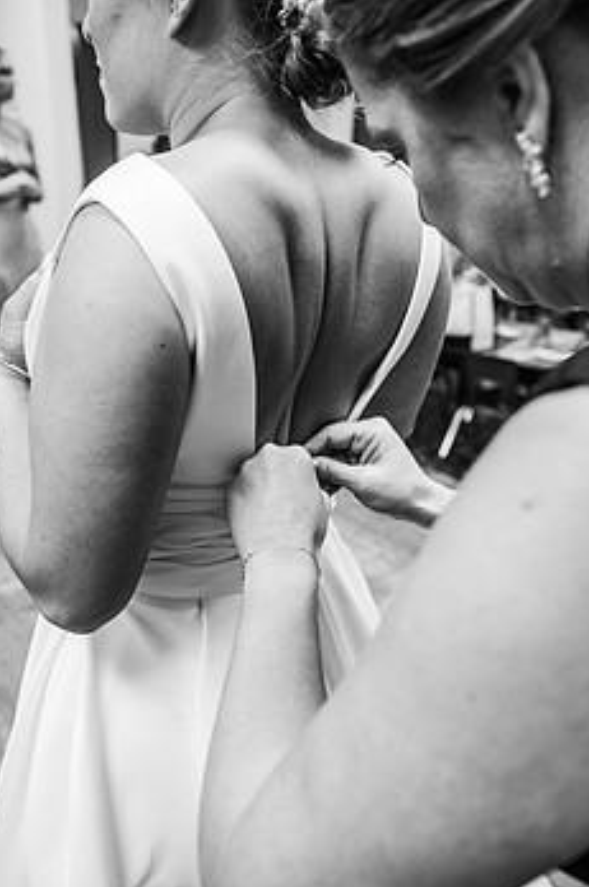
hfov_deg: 42.1
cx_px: 246
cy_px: 469
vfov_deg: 60.3
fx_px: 763
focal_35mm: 31
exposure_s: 1/320
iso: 2000
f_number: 3.2
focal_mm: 24
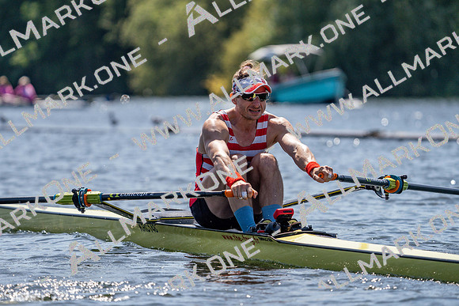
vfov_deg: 4.0
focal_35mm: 341
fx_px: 4349
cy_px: 153
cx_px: 230
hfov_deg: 6.0
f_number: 6.3
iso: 250
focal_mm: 341
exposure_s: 1/2000
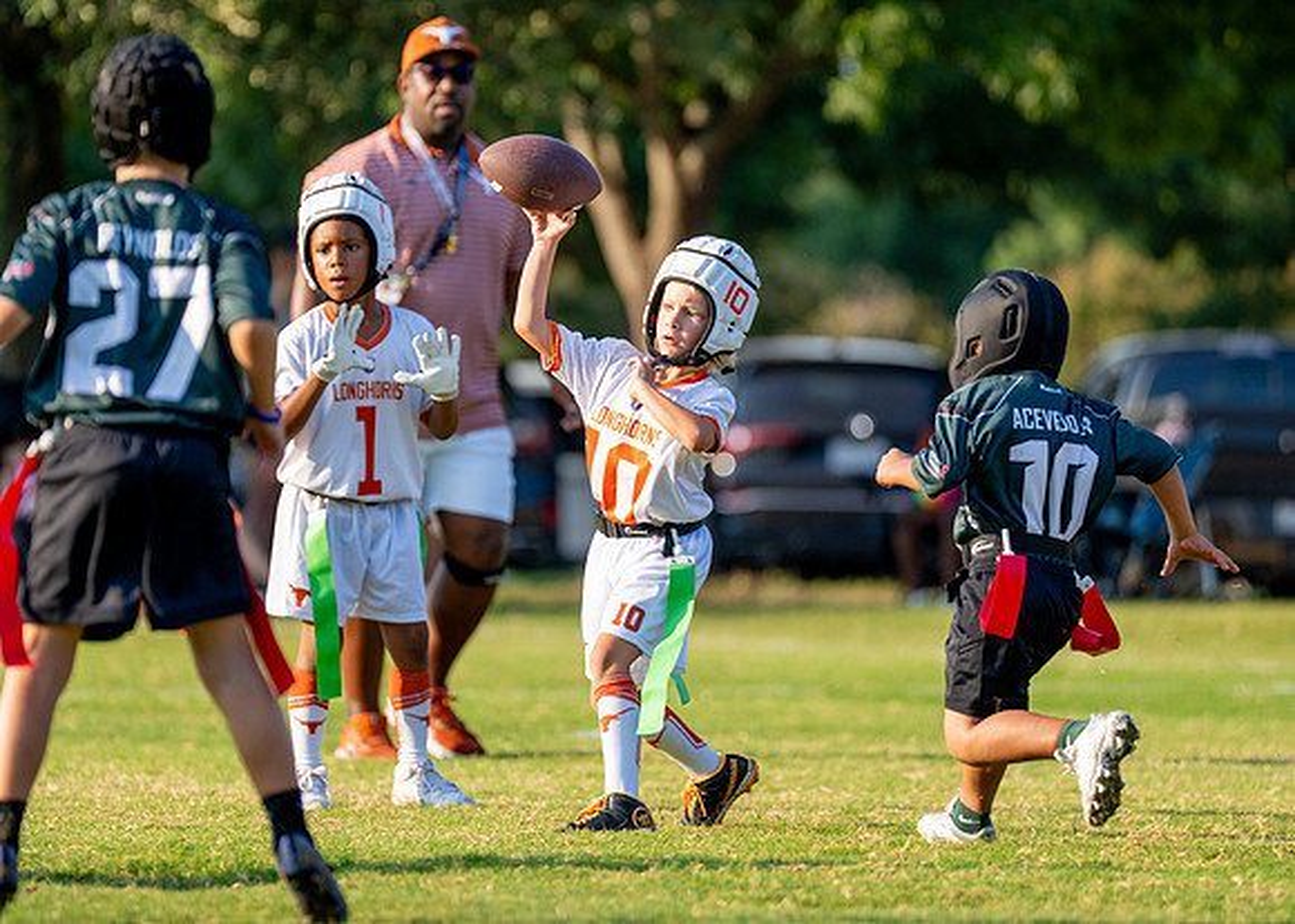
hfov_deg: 6.3
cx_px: 612
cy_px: 426
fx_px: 11857
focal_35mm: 322
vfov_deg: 4.5
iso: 250
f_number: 2.8
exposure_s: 1/2000
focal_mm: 200
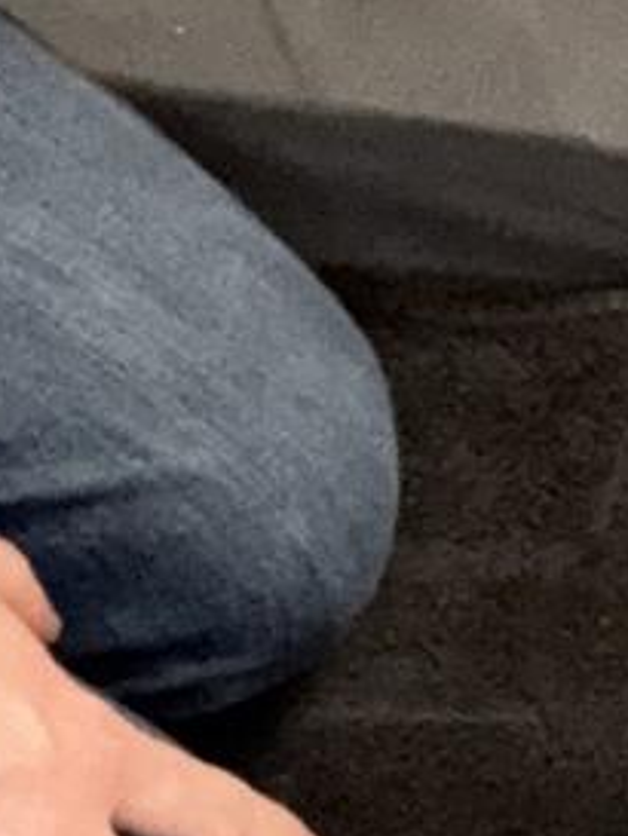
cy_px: 224
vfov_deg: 10.0
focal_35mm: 198
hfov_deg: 7.4
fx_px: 4786
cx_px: 898
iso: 160
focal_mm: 2.69
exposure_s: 1/60
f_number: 1.9
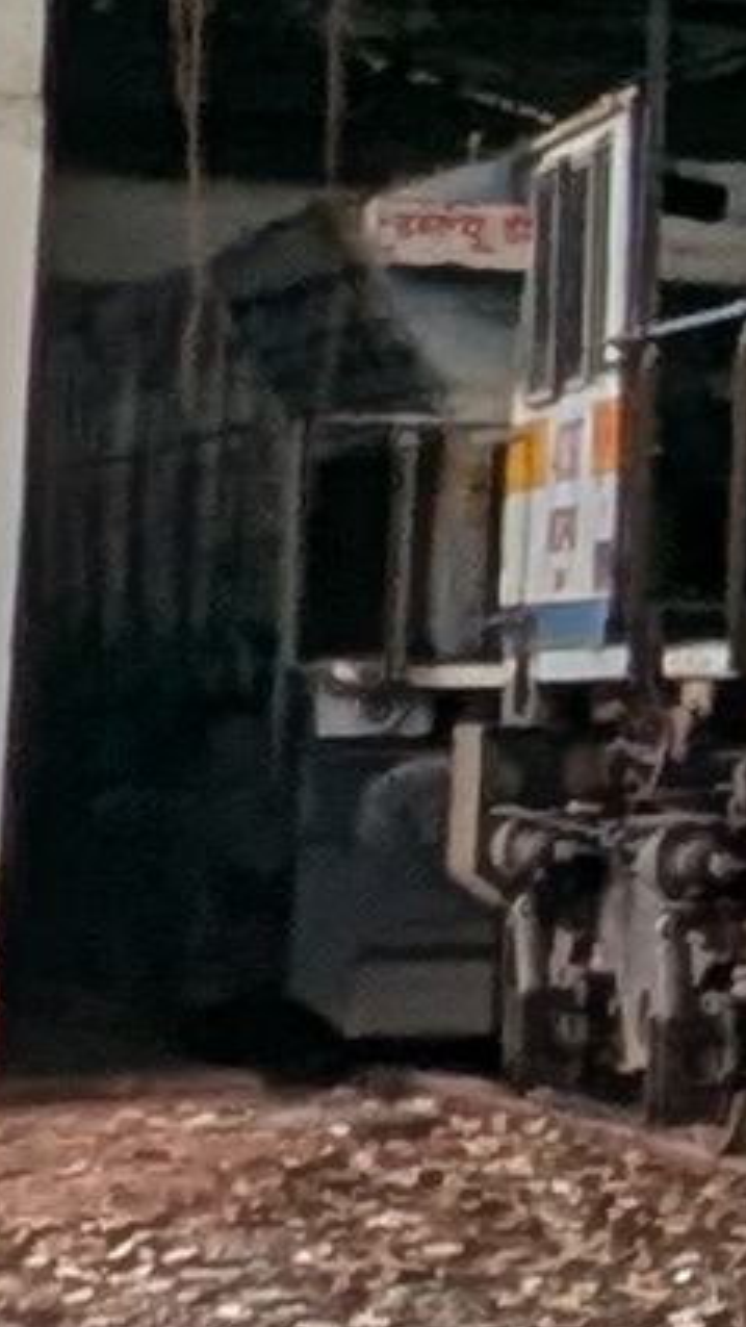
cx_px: 4376
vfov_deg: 15.7
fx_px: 4784
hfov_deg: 5.3
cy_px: 269
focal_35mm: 136
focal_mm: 1.95
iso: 40
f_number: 2.2
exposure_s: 1/257
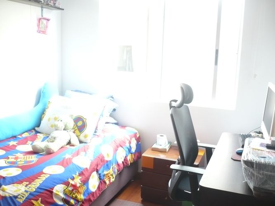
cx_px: 138
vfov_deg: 40.7
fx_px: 278
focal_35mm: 35
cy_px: 103
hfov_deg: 52.6
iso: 250
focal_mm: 5.8
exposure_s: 1/30
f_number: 2.8
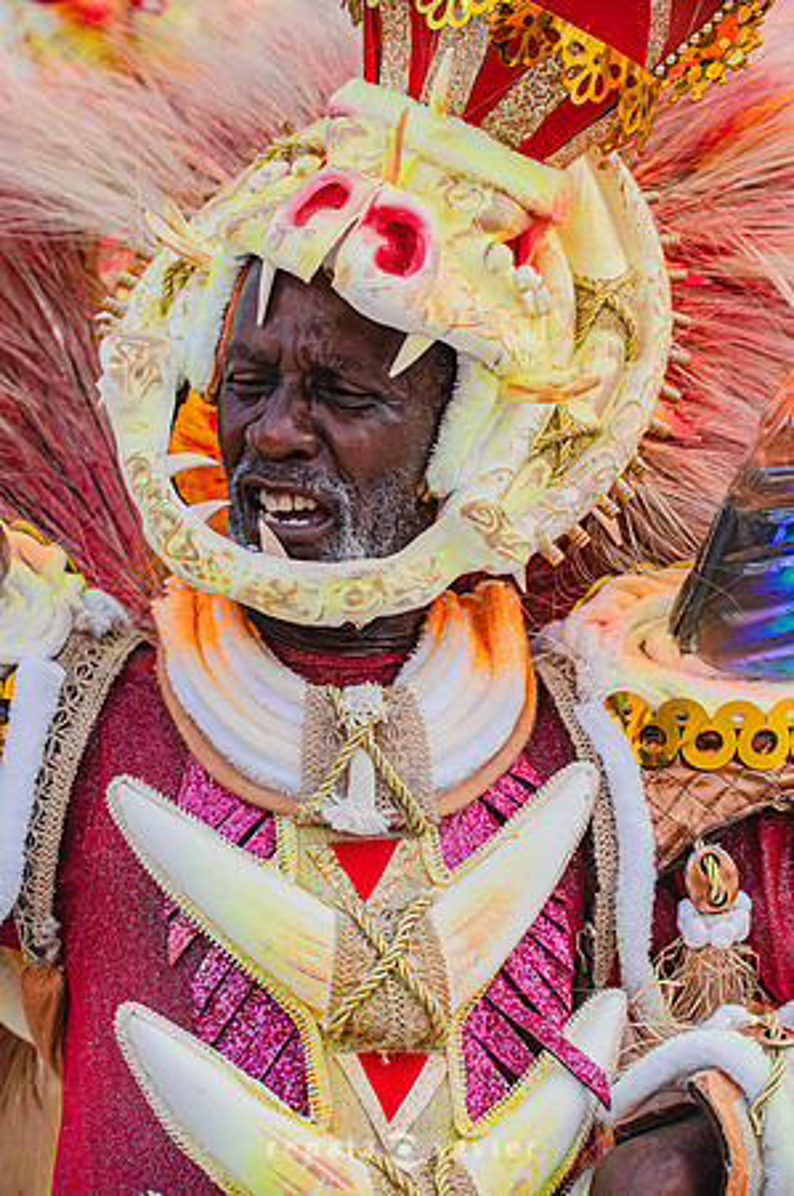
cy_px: 598
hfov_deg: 19.4
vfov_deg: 28.9
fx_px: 2321
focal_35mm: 70
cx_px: 397
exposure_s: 1/1600
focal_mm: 70
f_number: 5.6
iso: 640
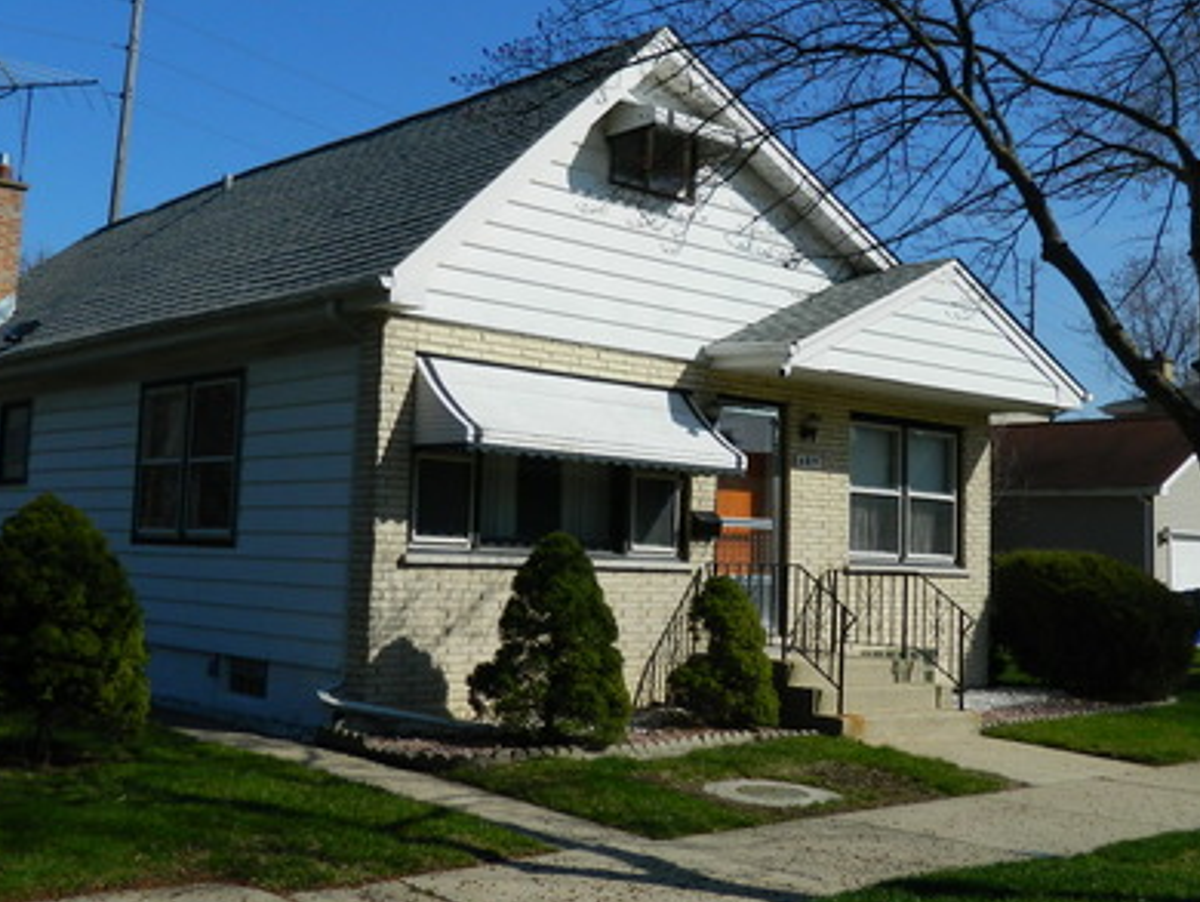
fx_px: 1422
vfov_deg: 35.1
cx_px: 594
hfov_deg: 45.7
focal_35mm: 41
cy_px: 406
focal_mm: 4.5
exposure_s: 1/250
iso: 80
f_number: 8.7
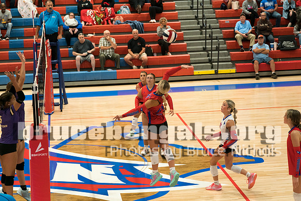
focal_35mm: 95
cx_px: 150
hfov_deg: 21.6
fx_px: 791
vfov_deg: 14.4
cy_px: 136
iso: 3200
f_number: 2.8
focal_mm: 70
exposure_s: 1/1000
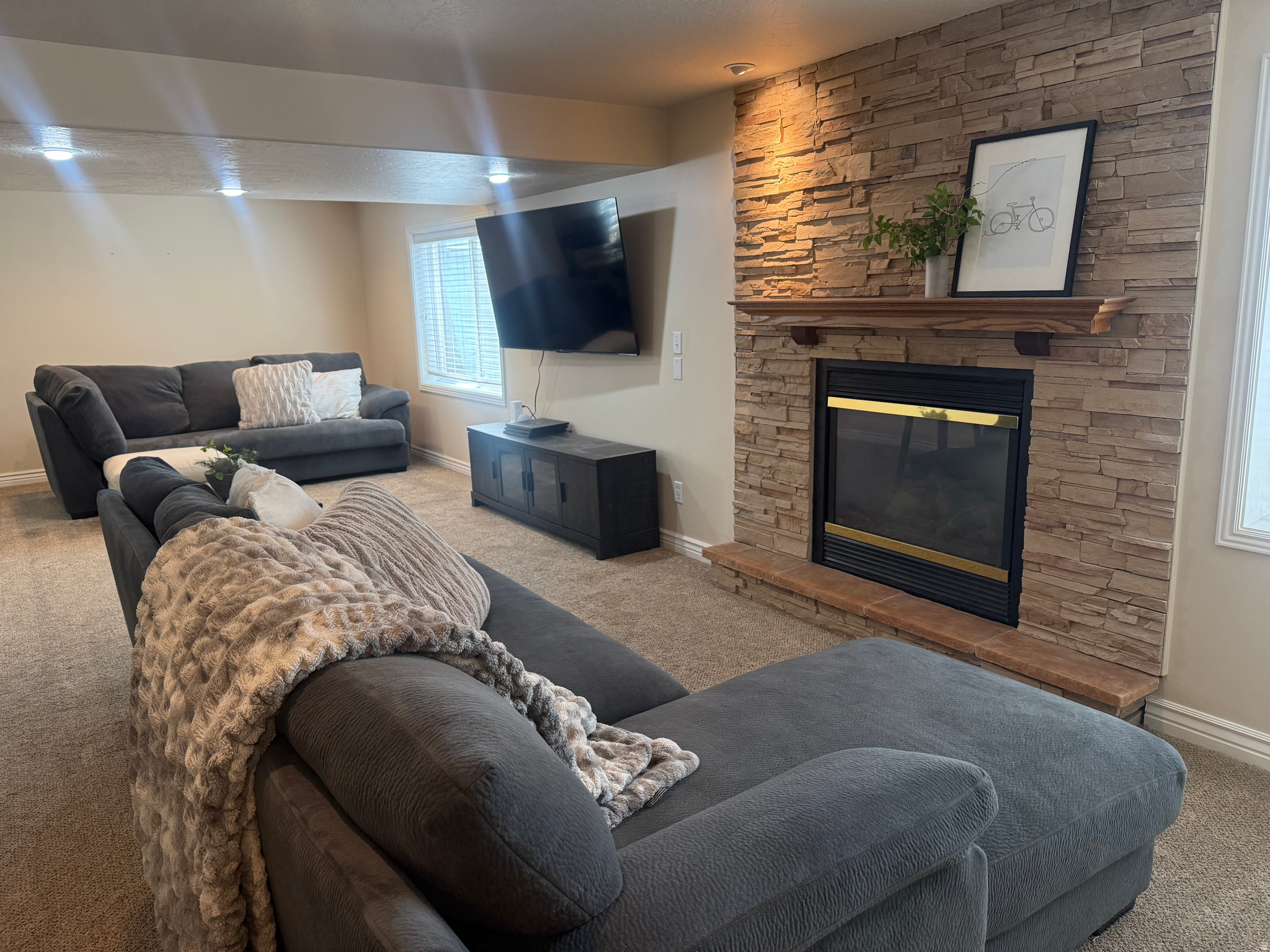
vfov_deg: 56.8
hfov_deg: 71.6
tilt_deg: -11.4
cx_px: 635
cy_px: 476
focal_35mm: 24
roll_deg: +1.7
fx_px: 881
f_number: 1.78
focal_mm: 6.76
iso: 250
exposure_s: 1/120
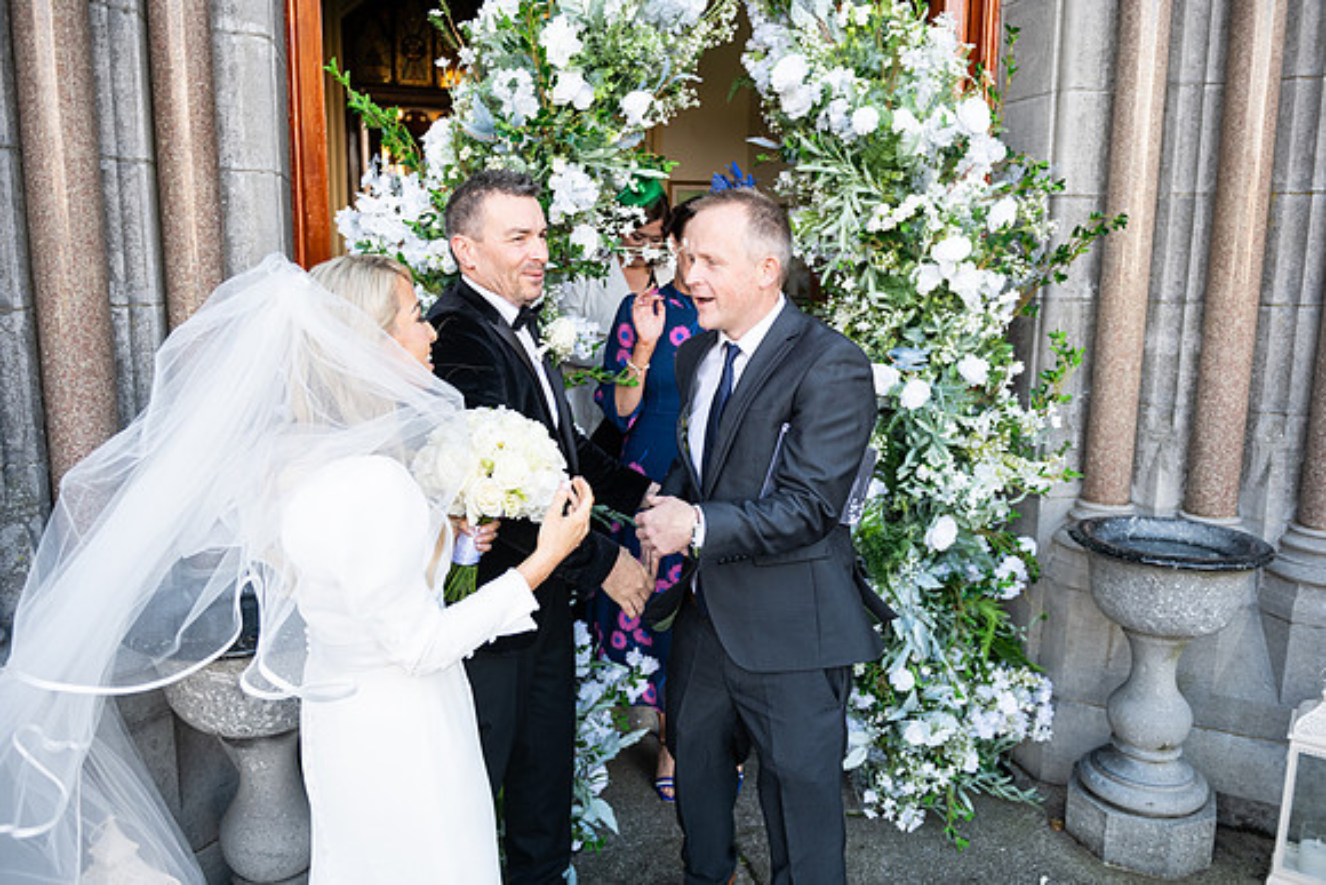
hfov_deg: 67.4
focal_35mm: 27
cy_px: 442
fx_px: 995
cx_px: 663
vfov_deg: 48.0
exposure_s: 1/500
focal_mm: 27
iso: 500
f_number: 3.5
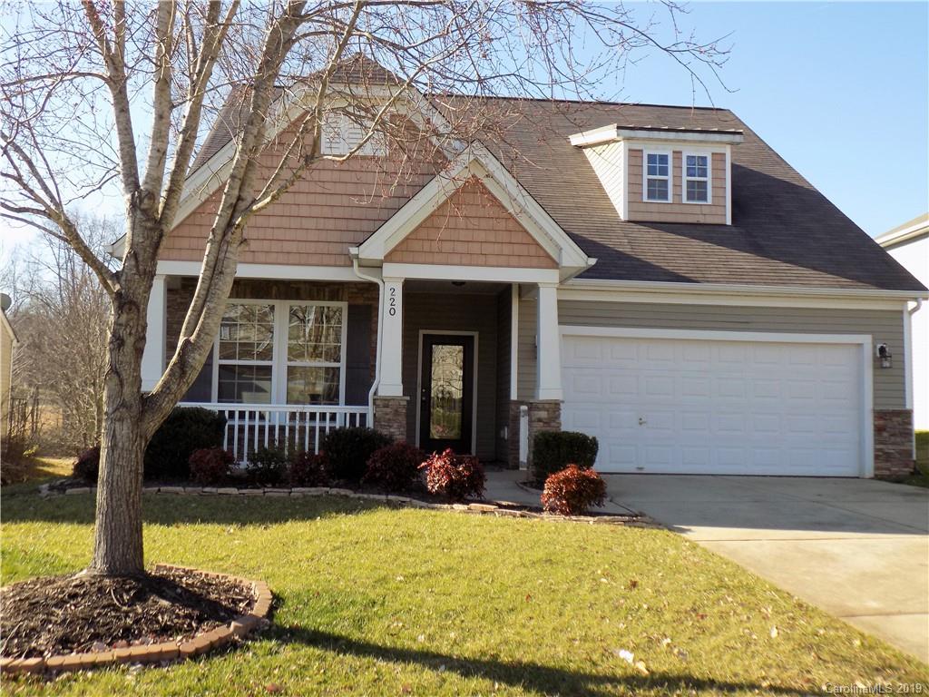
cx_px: 464
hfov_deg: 54.0
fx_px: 912
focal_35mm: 34
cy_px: 348
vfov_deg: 41.8
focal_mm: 6.1
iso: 80
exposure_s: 1/400
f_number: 3.4
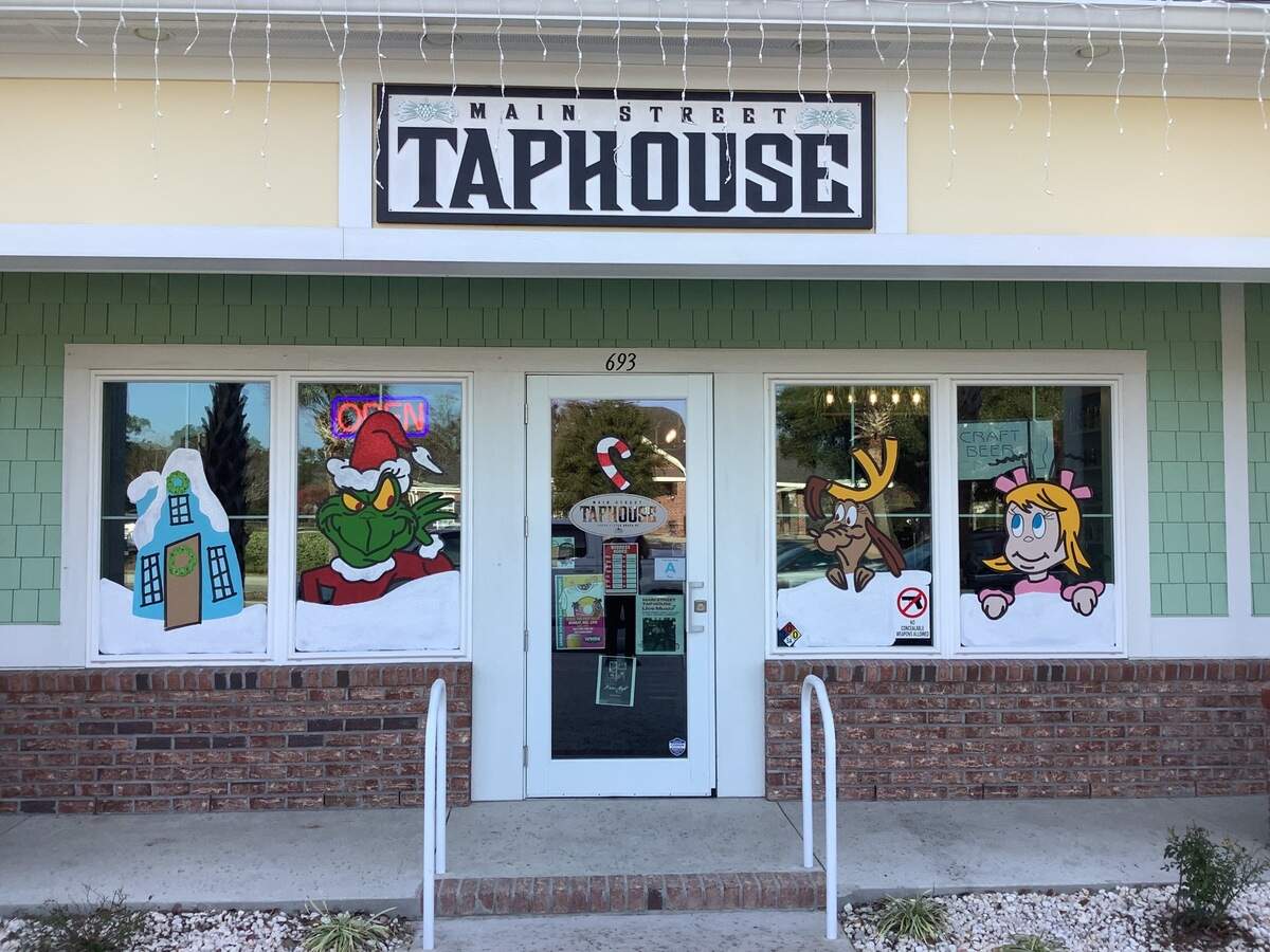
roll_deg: -0.5
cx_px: 635
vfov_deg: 45.4
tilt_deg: +1.0
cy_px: 476
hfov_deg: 58.4
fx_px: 1137
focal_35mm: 31
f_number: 2.4
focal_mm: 3.3
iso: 25
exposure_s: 1/237
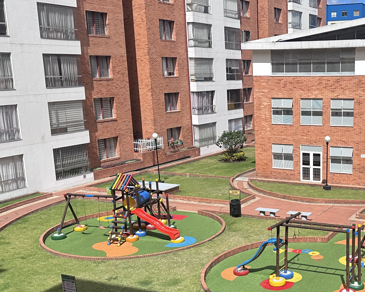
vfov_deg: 29.9
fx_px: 540
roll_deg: +1.0
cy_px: 204
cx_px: 293
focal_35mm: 50
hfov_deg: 36.1
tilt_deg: -12.9
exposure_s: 1/5000
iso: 80
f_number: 1.78
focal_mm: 6.86
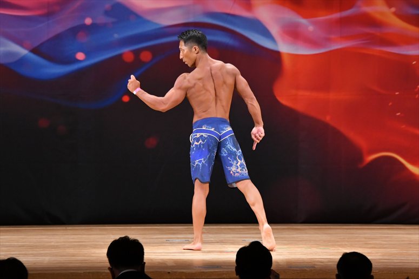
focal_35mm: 240
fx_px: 2792
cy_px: 140
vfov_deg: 5.7
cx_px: 210
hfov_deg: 8.6
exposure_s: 1/400
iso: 3200
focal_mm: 160
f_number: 5.6
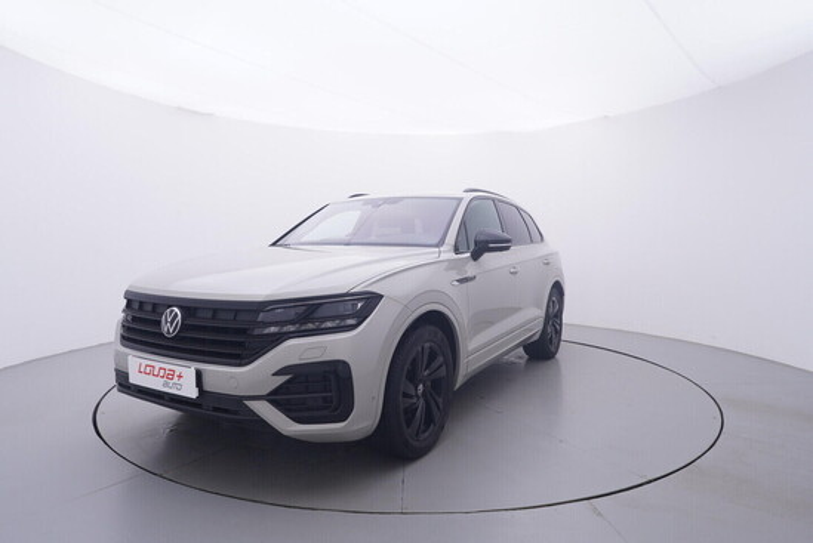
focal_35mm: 22
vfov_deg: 56.2
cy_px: 272
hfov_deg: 77.3
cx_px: 406
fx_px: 509
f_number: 5
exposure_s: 1/80
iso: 200
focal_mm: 15
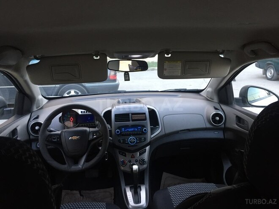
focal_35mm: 29
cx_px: 140
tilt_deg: -13.3
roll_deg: -1.0
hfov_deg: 61.7
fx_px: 234
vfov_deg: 48.2
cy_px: 104
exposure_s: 1/33
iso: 64
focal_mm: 4.15
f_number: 2.2
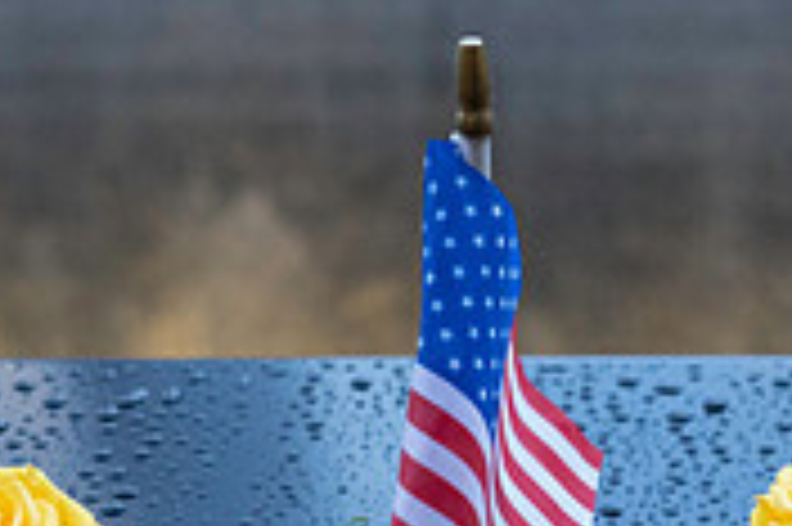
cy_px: 717
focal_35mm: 154
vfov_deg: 8.7
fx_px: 3385
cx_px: 882
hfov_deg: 13.1
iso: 3200
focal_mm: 46
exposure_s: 1/40
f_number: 5.6
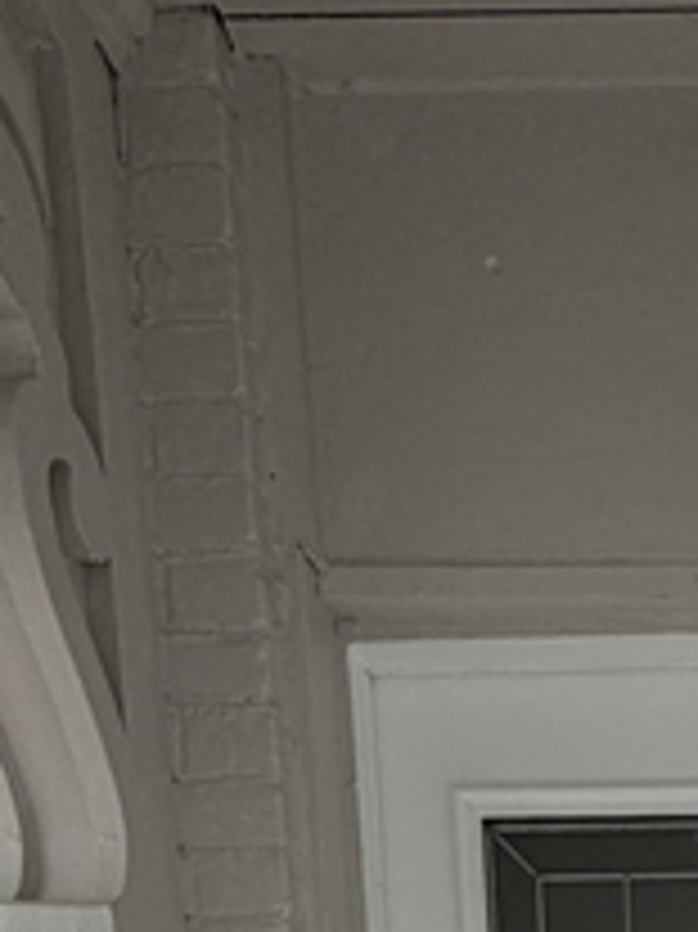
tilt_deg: -9.4
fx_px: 1399
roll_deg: +1.0
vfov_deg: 24.0
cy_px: 1558
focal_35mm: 52
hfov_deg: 25.7
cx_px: 793
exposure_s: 1/502
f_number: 2.2
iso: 50
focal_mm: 2.22
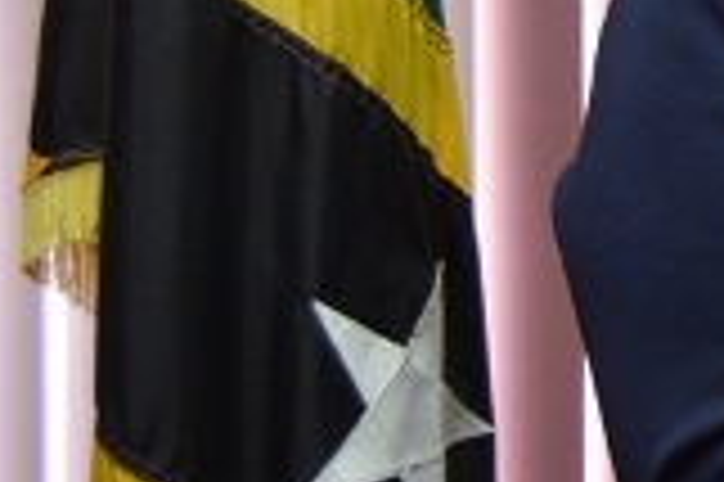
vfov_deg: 6.0
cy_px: 52
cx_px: 1358
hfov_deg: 8.7
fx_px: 4561
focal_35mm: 227
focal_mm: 38
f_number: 5.6
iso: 1600
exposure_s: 1/60
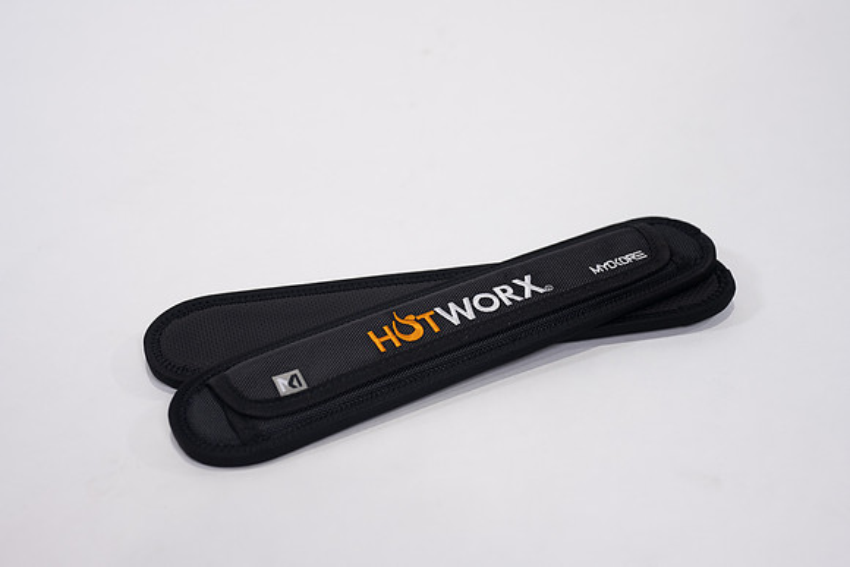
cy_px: 284
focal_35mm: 50
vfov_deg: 27.0
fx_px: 1181
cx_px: 425
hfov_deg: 39.6
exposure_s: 1/125
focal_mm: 50
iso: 200
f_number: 4
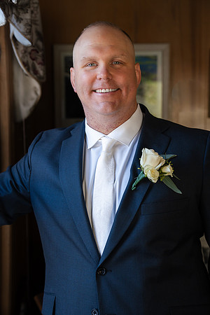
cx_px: 105
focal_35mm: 70
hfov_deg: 19.5
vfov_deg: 28.8
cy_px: 158
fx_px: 612
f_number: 4
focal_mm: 70
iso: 250
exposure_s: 1/200
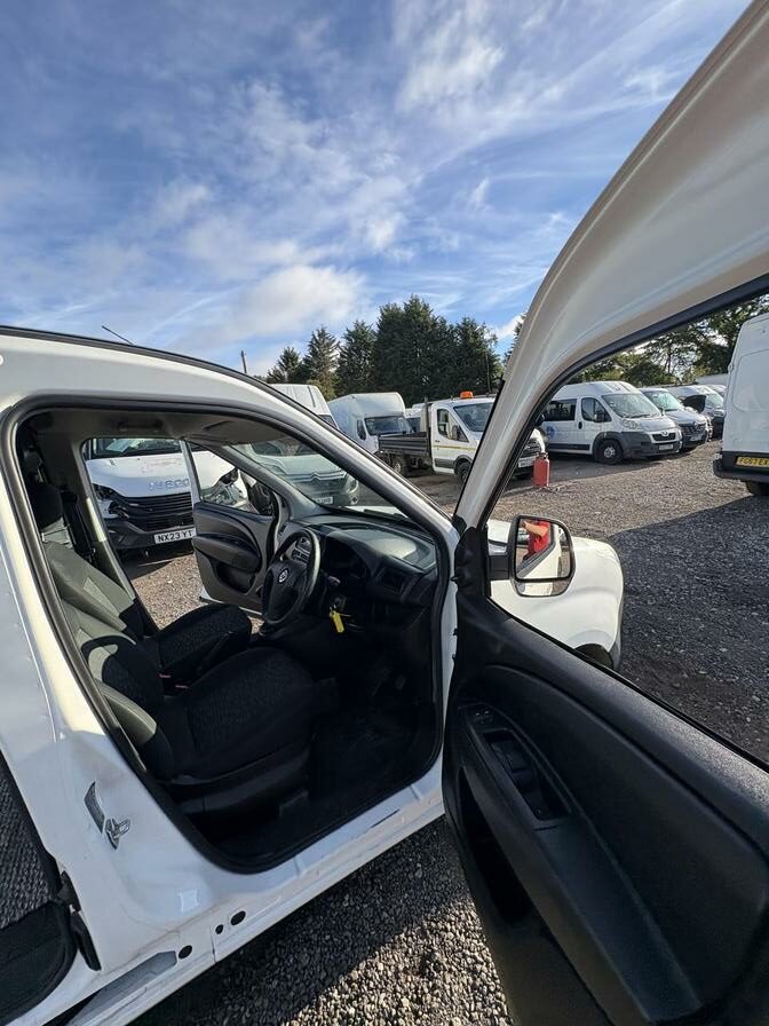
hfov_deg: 85.7
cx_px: 384
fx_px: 415
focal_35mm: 14
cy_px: 513
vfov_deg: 102.1
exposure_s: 1/610
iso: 50
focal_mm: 2.22
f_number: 2.2
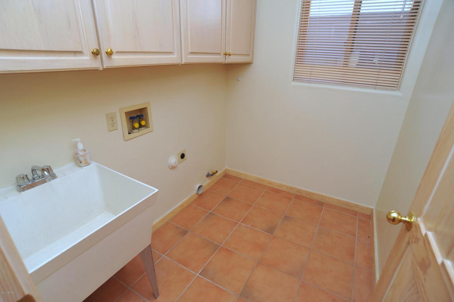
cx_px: 227
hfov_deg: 90.0
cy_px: 151
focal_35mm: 18
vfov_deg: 67.3
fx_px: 227
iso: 500
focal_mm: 18
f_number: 7.1
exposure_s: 1/80
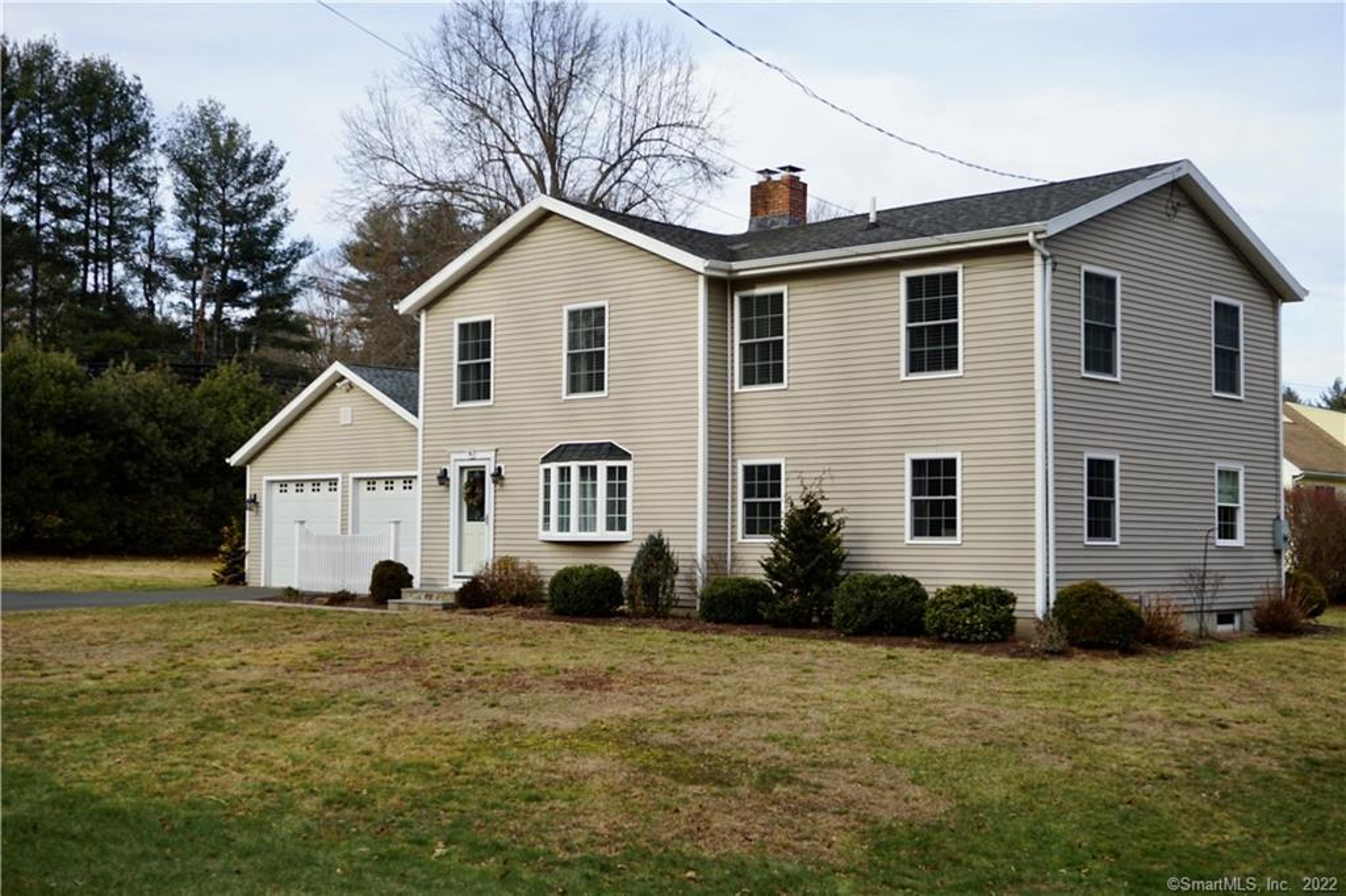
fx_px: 1682
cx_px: 673
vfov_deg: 29.8
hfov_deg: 43.6
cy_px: 448
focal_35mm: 45
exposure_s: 1/80
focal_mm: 45
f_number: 10
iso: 100
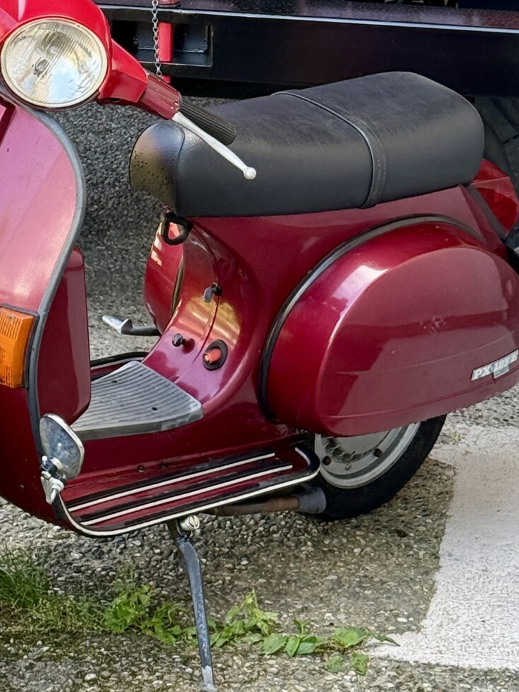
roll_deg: -0.9
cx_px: 182
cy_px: -7
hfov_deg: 11.8
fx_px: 2499
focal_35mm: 125
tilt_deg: -9.3
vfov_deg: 15.5
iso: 100
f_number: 1.78
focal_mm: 6.76
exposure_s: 1/212
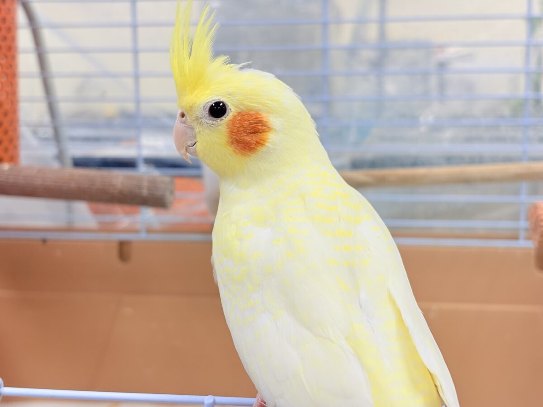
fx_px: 816
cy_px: 204
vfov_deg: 28.0
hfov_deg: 36.8
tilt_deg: -7.7
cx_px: 272
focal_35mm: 52
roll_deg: +1.1
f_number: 1.6
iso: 40
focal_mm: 5.96
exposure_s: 1/121
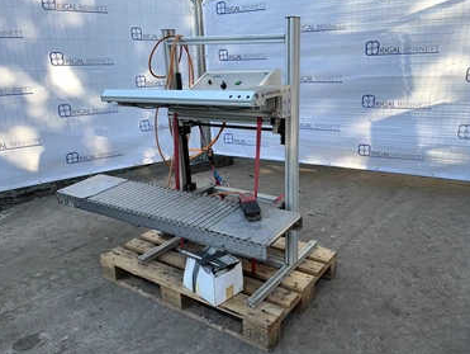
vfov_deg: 49.8
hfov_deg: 63.4
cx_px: 239
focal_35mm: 28
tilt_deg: -15.4
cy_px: 184
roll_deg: -0.3
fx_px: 381
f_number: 1.6
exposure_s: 1/348
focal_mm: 5.1
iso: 40
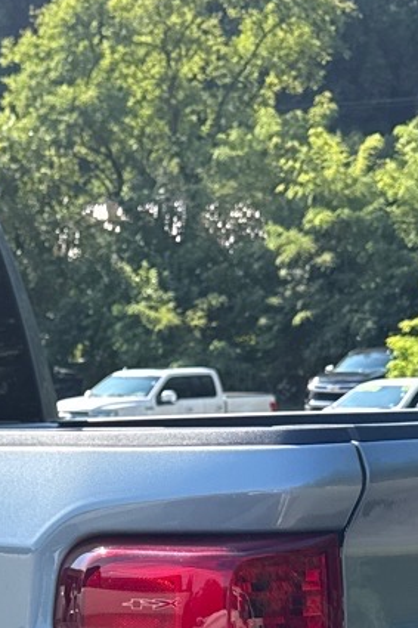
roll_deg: +1.7
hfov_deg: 14.1
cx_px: -89
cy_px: 782
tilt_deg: -11.5
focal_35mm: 94
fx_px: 1638
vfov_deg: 20.1
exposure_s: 1/1618
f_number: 1.78
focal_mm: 6.76
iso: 100
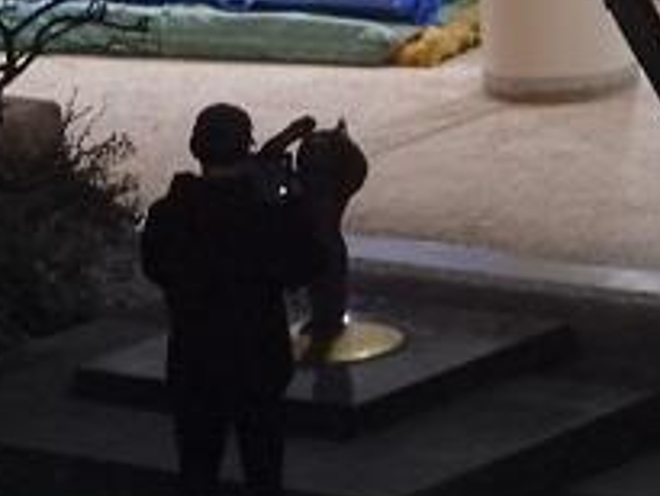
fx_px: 5208
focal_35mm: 273
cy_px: 251
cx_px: 184
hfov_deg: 7.2
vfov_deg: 5.5
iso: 1600
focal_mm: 25.1
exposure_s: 1/8
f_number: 5.4
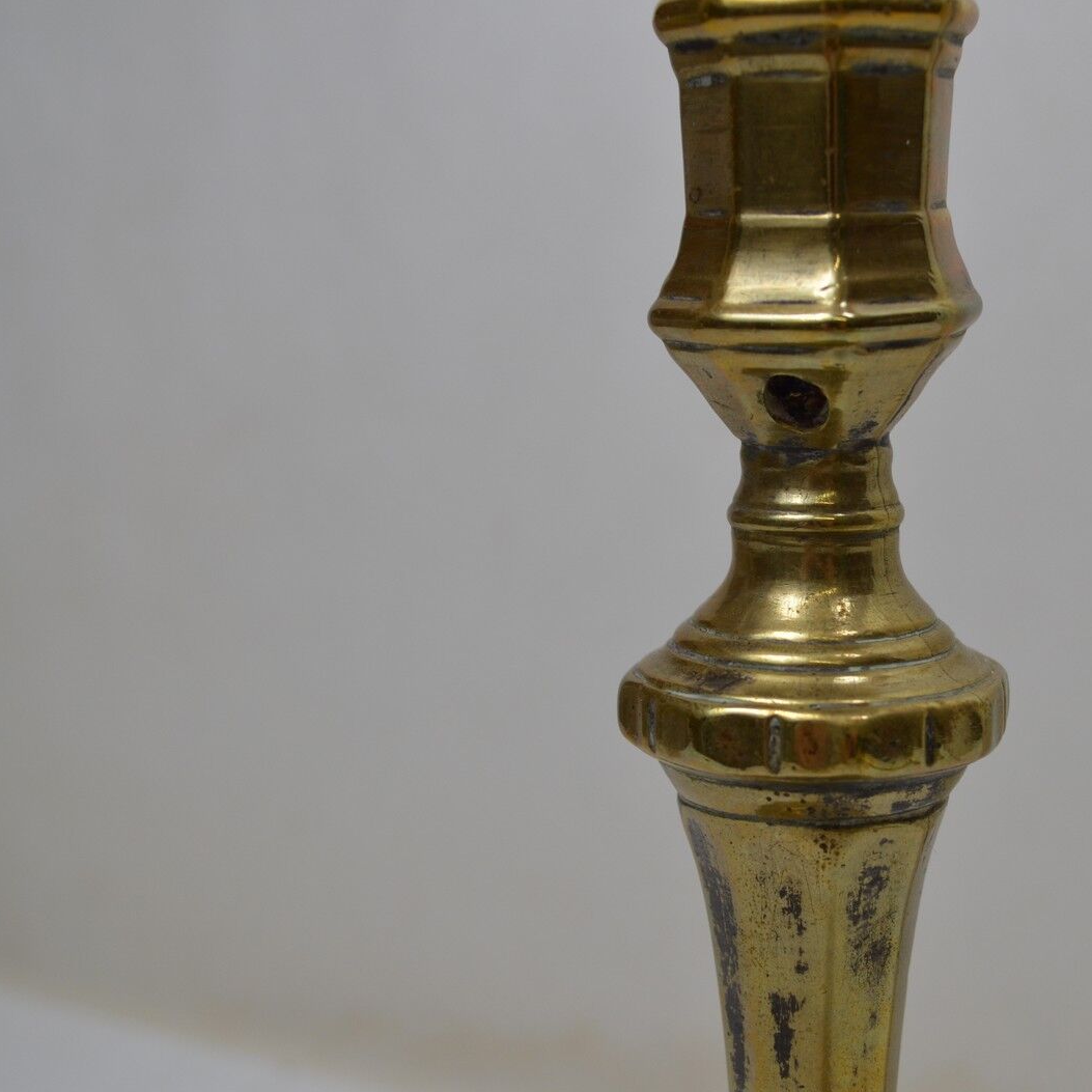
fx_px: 2070
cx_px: 808
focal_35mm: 58
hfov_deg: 29.1
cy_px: 548
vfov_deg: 29.6
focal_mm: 30
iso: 400
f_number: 5.6
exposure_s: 1/125
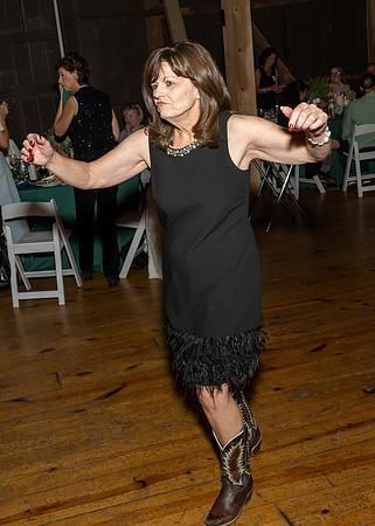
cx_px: 161
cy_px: 226
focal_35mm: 42
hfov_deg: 33.3
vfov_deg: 45.5
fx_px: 625
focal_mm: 17
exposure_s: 1/250
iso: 640
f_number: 7.1
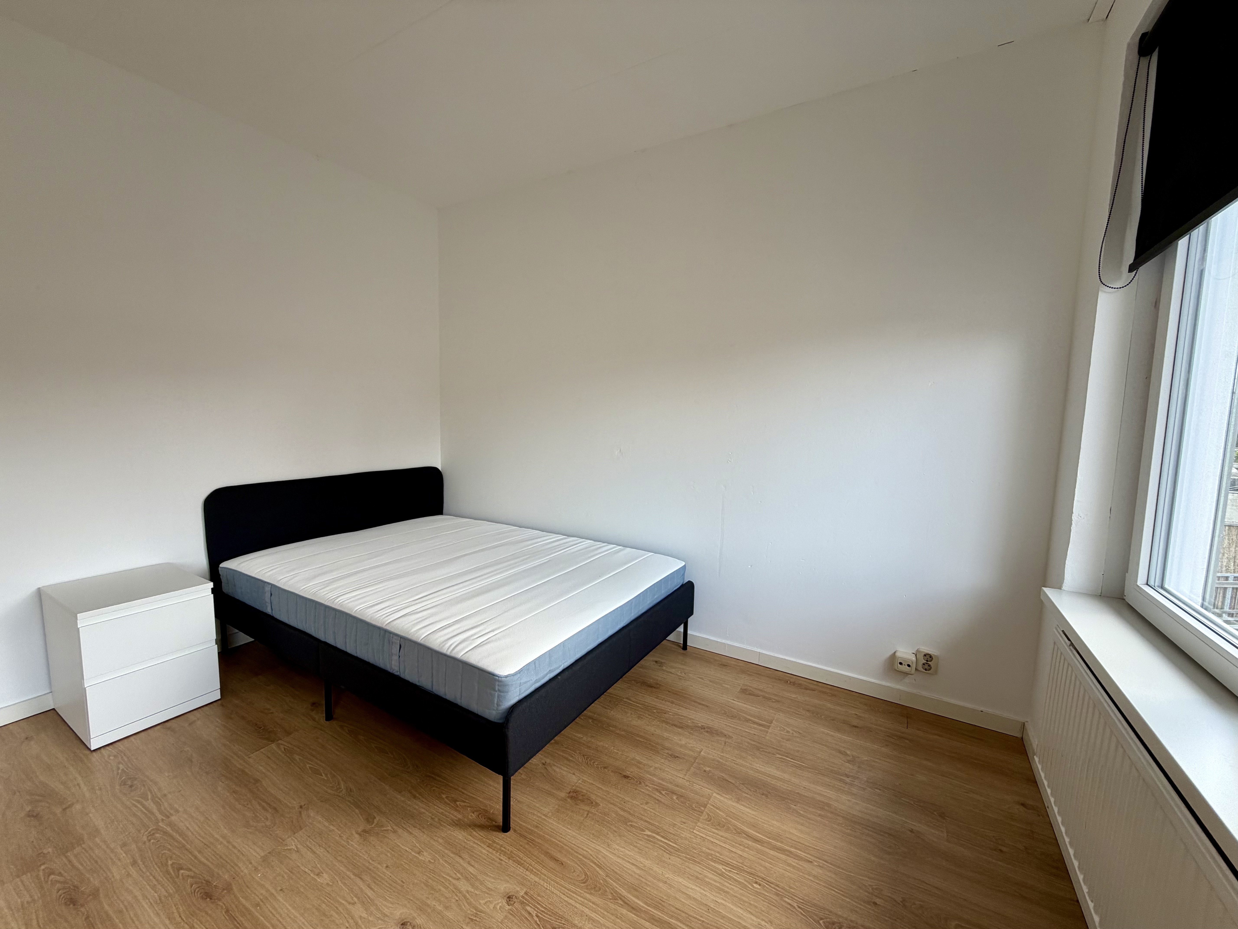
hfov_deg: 102.1
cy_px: 464
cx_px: 619
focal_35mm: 14
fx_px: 501
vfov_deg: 85.7
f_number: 2.2
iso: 50
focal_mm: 2.22
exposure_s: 1/121
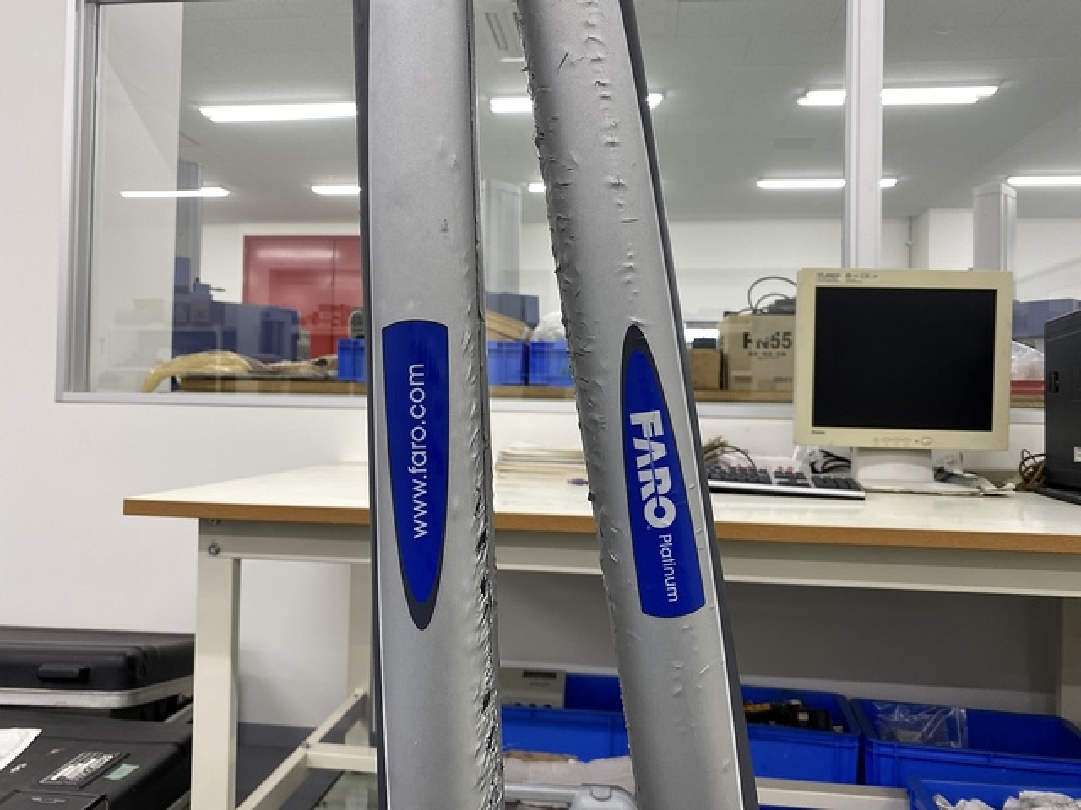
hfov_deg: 67.3
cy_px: 405
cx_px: 540
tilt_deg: +0.5
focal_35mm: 26
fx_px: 812
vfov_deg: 53.1
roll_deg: -1.3
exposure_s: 1/100
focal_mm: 4.25
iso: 64
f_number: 1.8
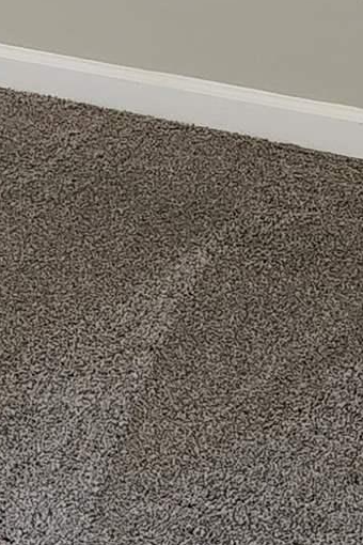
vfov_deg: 13.7
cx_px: -301
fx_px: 2178
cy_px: -159
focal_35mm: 144
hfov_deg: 9.1
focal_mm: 5.4
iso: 640
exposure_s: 1/60
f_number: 1.8
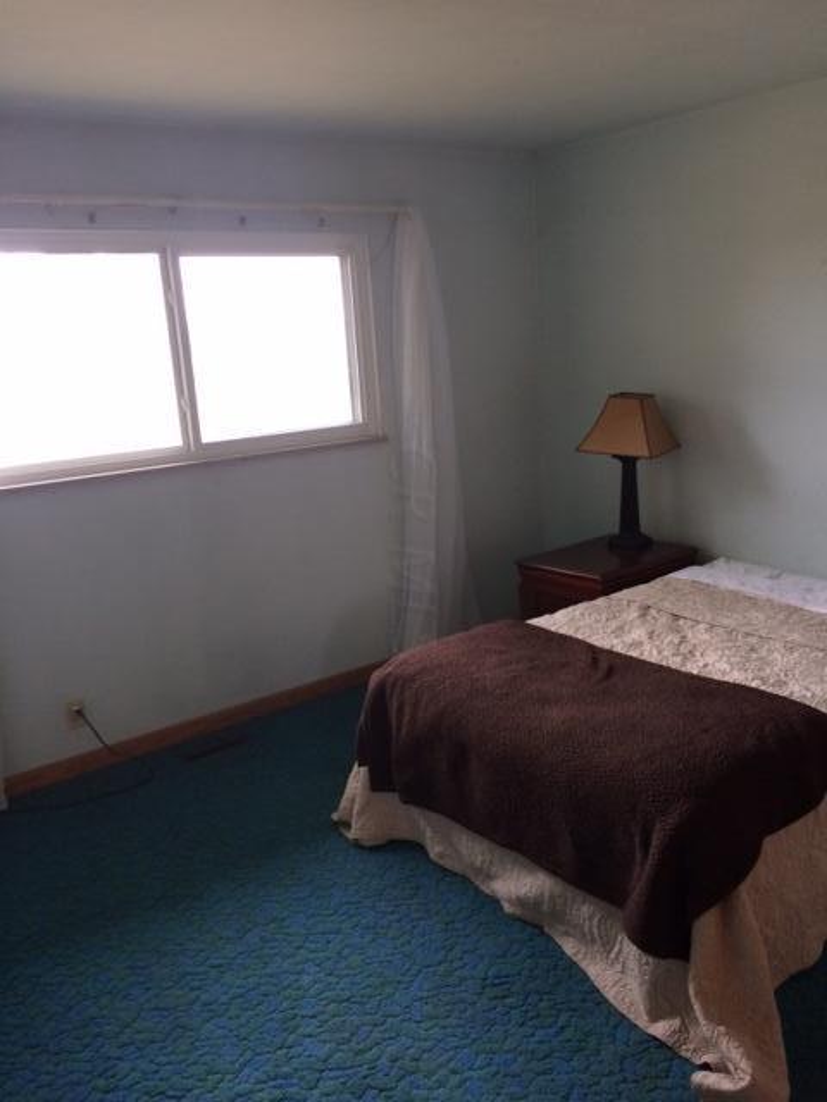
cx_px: 414
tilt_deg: -13.3
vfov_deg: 61.7
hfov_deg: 48.2
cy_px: 551
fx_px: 924
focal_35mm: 29
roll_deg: +4.7
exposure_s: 1/30
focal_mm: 4.15
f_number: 2.2
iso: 80
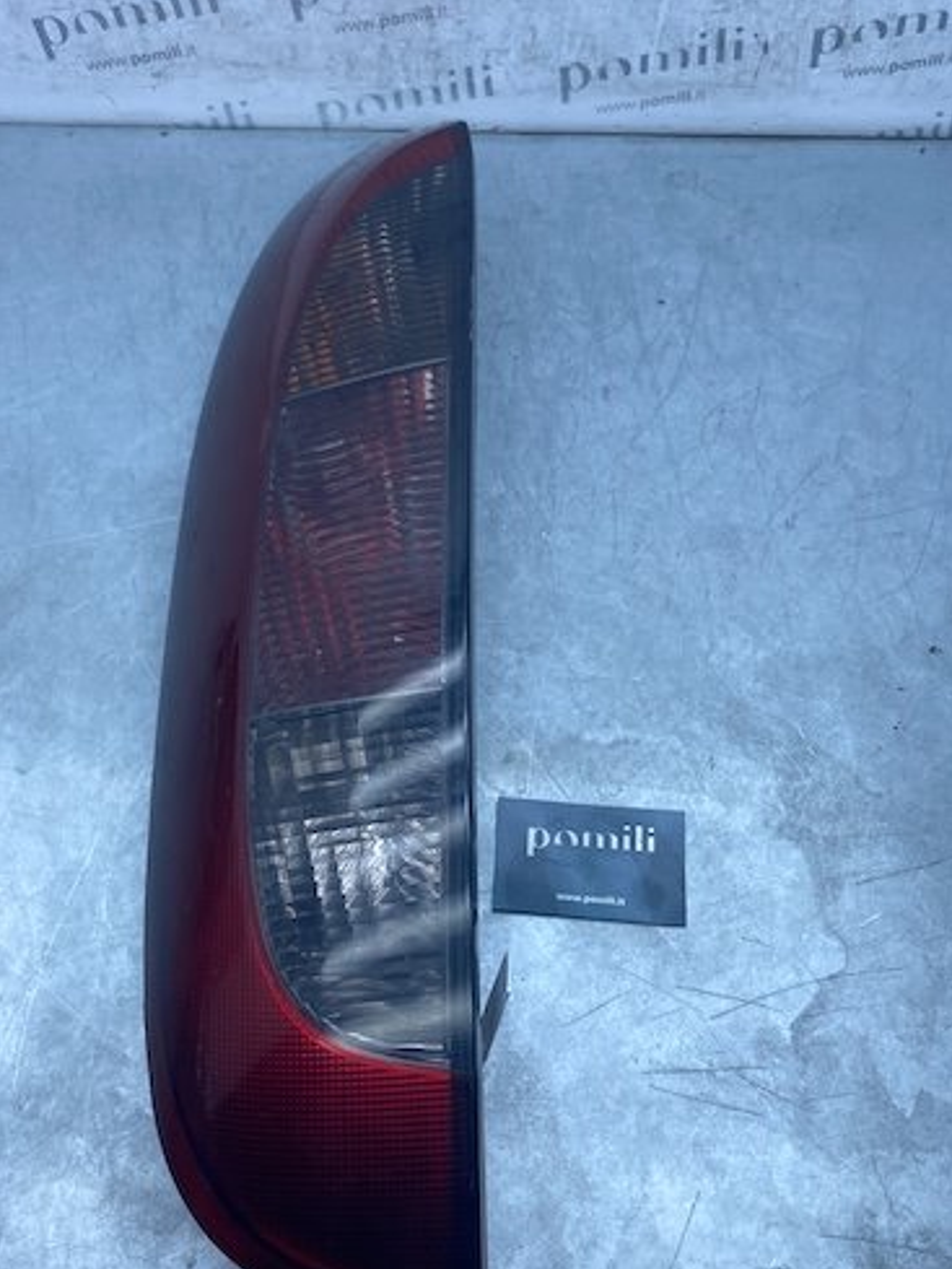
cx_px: 425
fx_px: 1246
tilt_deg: -62.6
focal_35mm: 34
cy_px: 740
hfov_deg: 41.8
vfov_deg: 53.7
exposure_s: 1/810
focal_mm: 4.25
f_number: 1.8
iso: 32
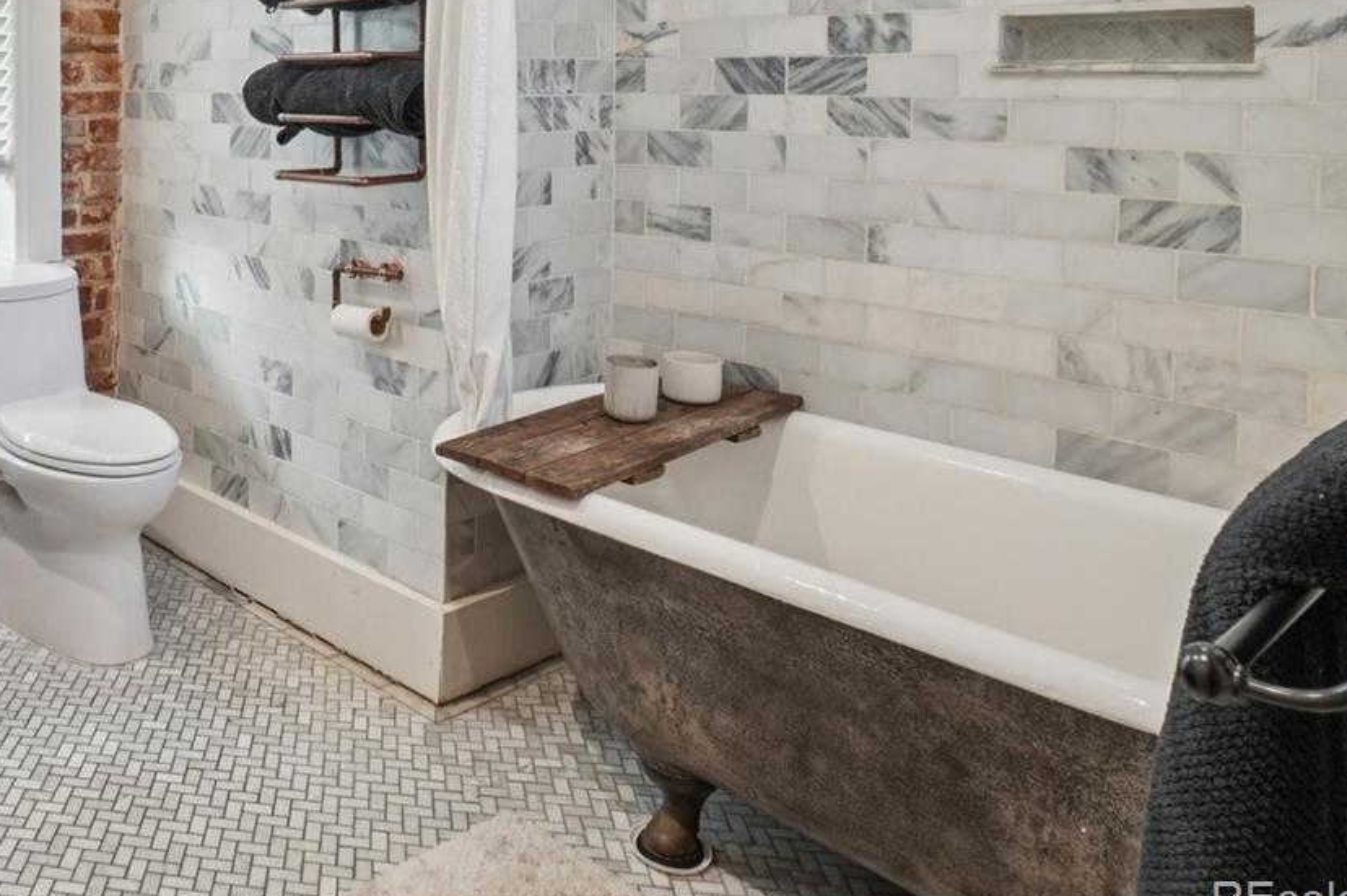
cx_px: 174
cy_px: 67
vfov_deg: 40.9
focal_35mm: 29
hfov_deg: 56.4
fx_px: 1084
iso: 400
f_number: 8
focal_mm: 10
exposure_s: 1/15
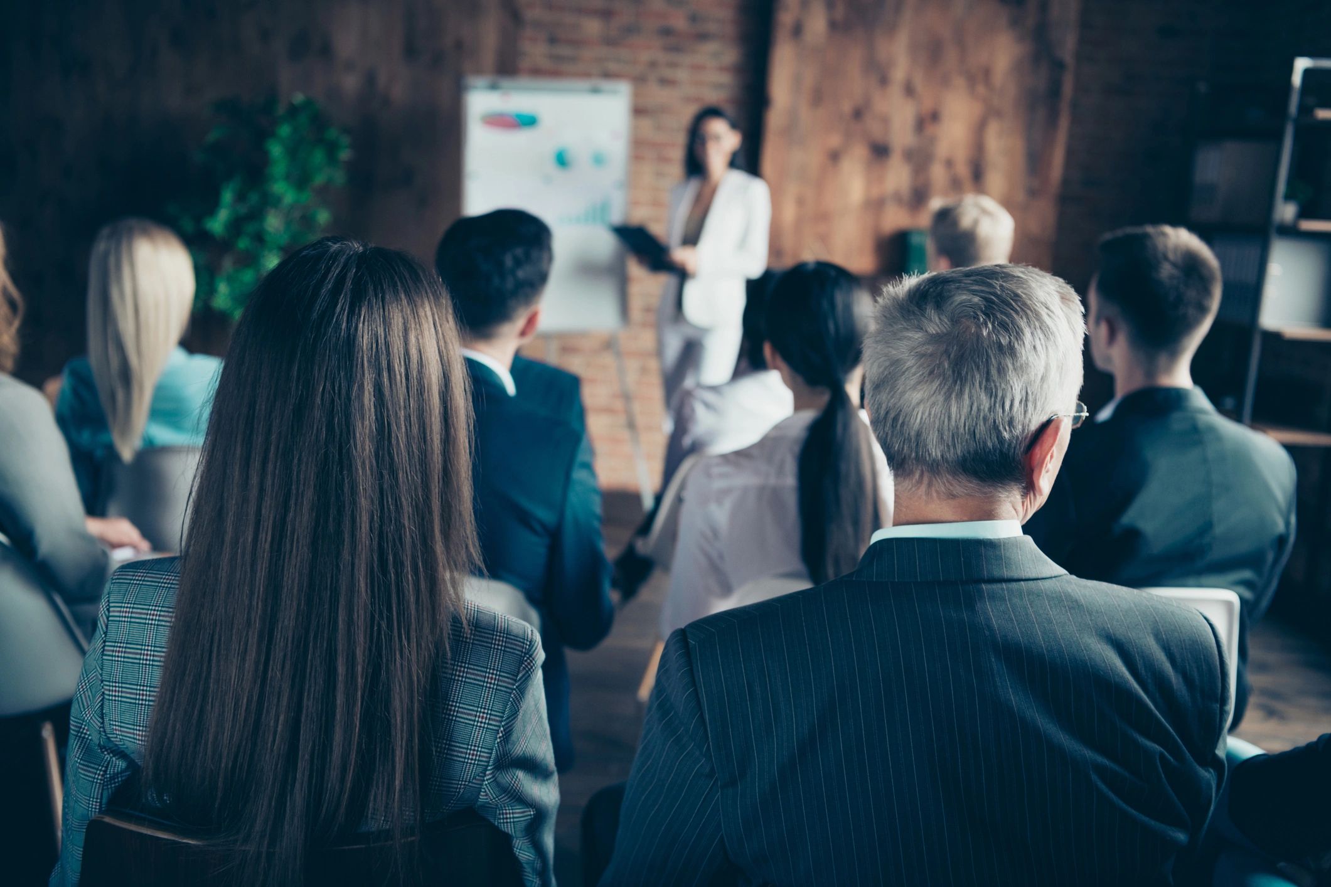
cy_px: 444
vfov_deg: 36.9
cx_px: 666
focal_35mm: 36
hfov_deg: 53.1
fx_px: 1331
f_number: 2.8
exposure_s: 1/60
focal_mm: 36
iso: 500
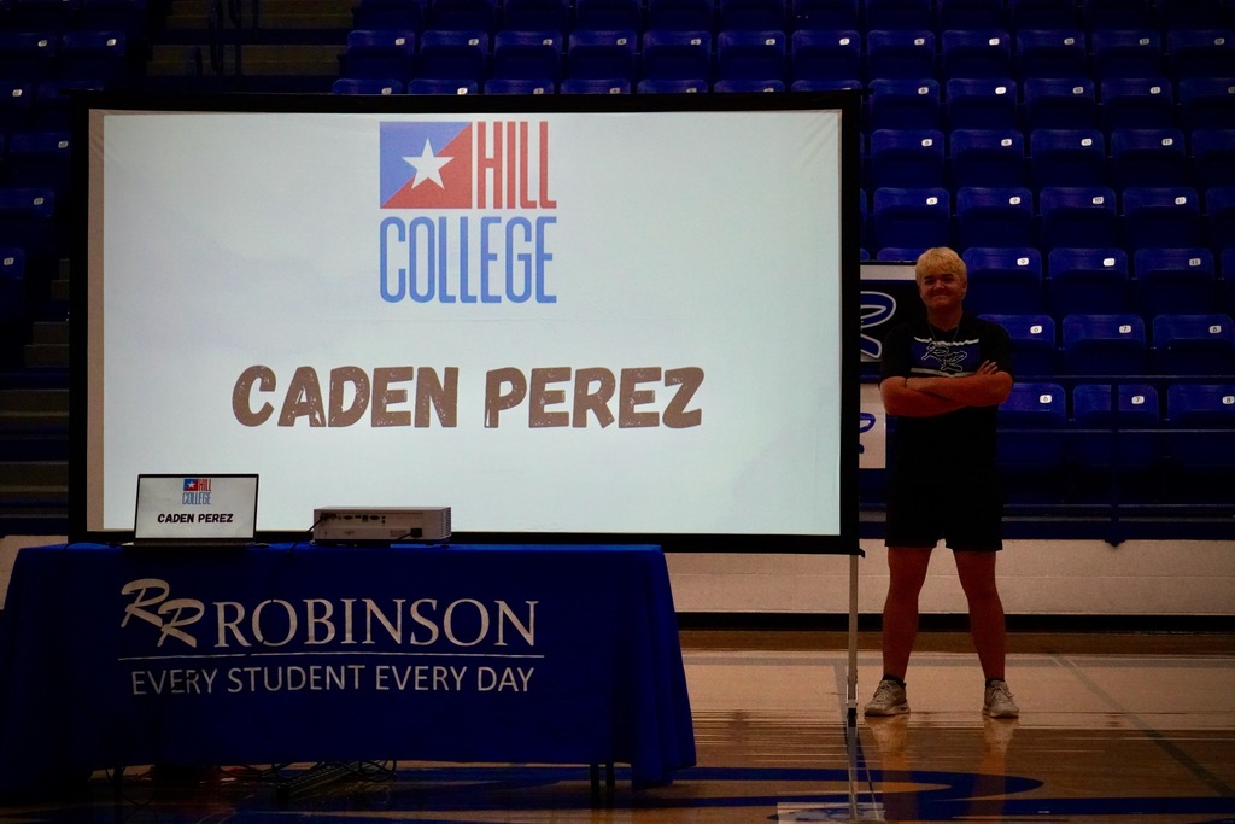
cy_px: 412
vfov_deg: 13.0
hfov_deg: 19.5
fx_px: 3602
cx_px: 618
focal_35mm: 105
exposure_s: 1/2000
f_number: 4.5
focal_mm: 70
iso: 5000
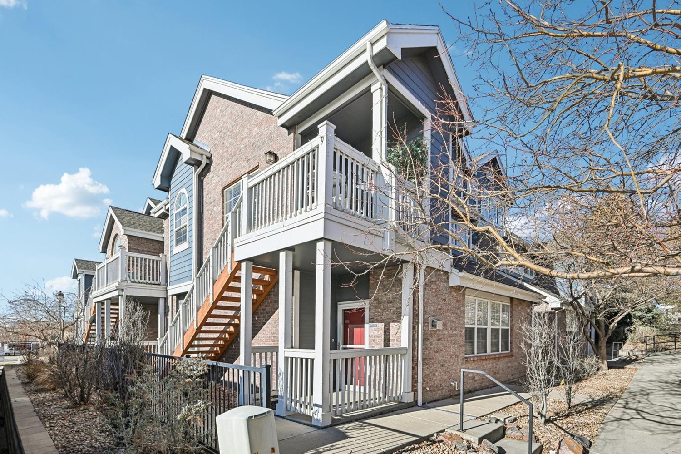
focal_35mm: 17
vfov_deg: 71.9
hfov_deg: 94.9
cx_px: 347
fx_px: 313
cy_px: 235
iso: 64
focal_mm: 15.5
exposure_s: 1/200
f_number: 8
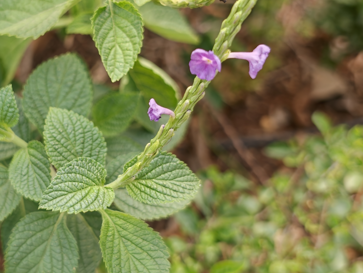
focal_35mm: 52
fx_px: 546
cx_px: 86
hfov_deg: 35.9
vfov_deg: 28.0
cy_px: 115
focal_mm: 7.73
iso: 200
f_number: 1.5
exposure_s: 1/124
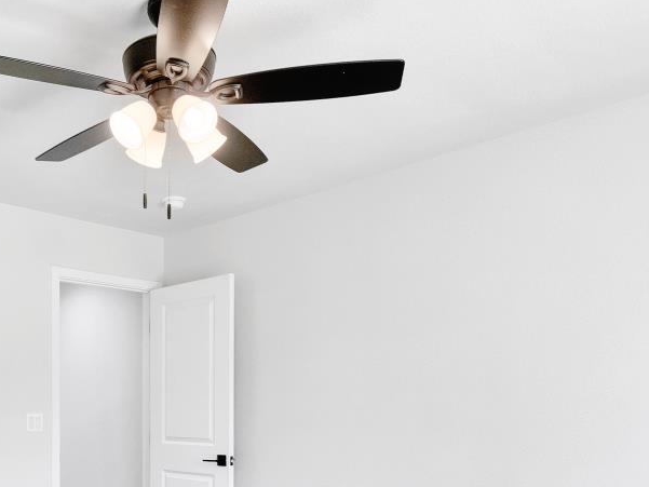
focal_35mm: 36
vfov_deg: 37.7
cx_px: 137
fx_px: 675
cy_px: 414
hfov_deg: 48.7
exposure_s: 1/30
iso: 320
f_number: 8
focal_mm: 10
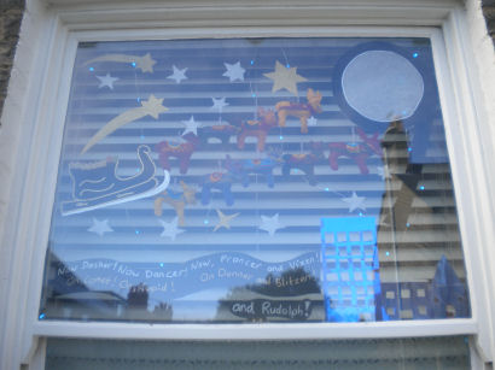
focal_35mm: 35
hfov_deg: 52.7
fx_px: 500
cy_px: 185
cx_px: 248
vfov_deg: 40.7
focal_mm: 6.3
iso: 80
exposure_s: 1/193
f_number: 3.1
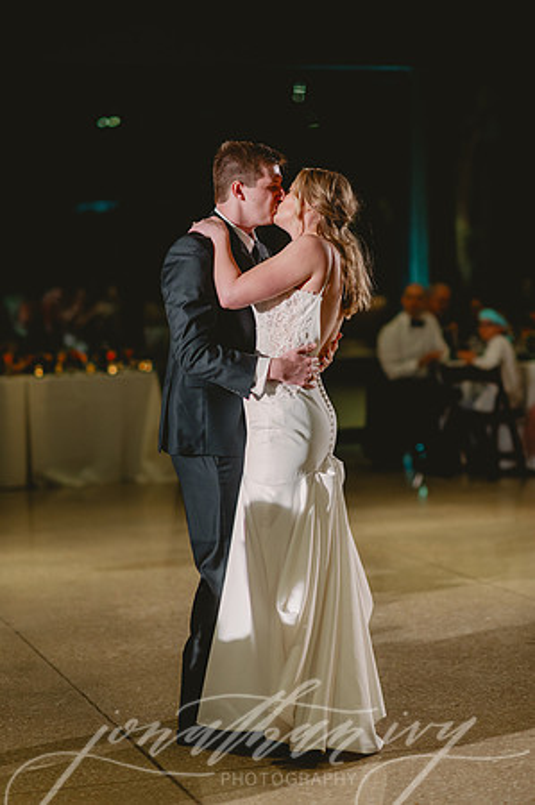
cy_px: 402
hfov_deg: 16.0
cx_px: 268
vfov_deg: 23.9
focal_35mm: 85
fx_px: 1899
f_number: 2
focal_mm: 85
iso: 1250
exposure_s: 1/160
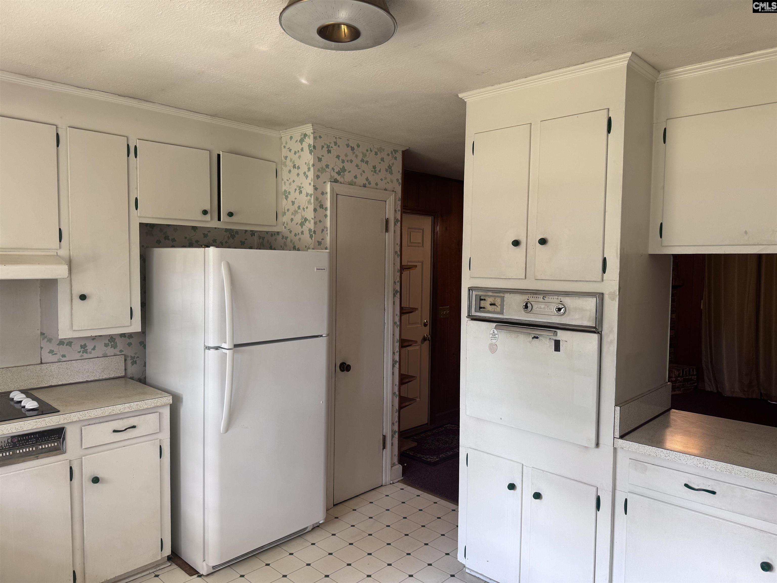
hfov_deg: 71.6
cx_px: 388
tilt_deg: -5.3
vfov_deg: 56.8
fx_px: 539
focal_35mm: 24
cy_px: 292
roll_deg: +0.0
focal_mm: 6.76
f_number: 1.78
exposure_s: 1/120
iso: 100
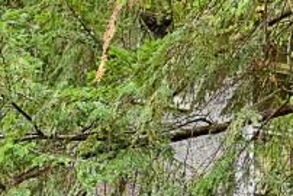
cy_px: 549
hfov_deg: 19.1
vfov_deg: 10.3
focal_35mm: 104
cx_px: -3
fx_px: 847
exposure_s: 1/125
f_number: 4
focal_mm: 14
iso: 560
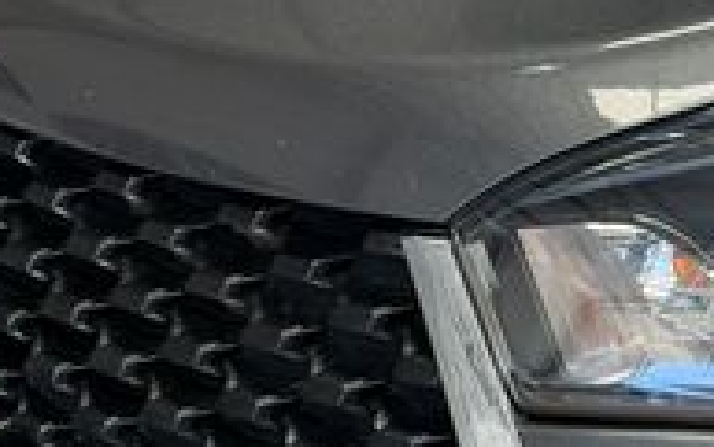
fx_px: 2415
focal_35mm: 124
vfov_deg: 10.6
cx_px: -11
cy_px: 262
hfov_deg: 16.4
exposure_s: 1/120
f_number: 1.78
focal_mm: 6.76
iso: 160
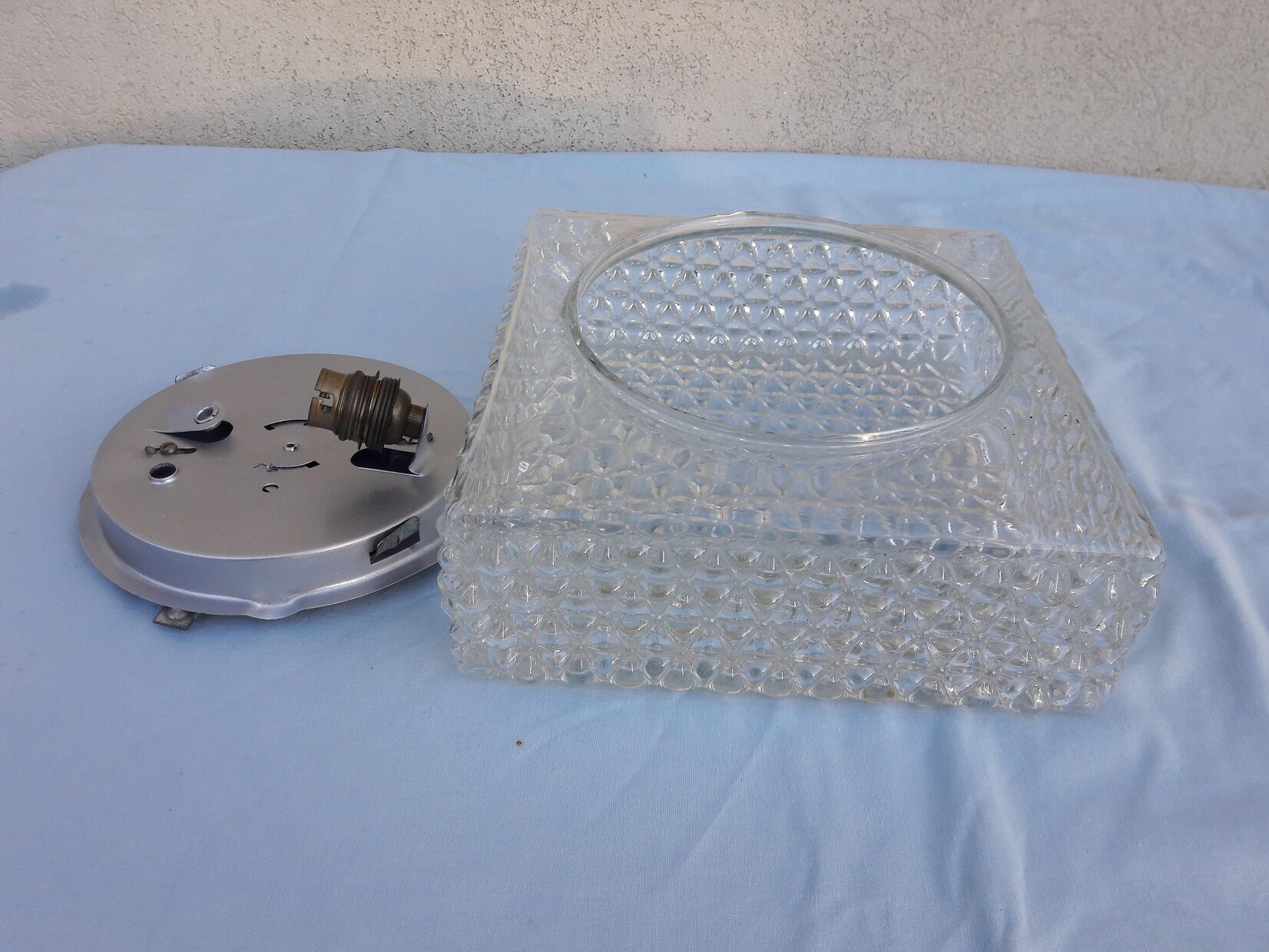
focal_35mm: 28
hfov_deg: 63.4
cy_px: 476
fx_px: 1026
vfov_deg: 49.7
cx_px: 634
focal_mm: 3.7
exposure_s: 1/123
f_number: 1.9
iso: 40
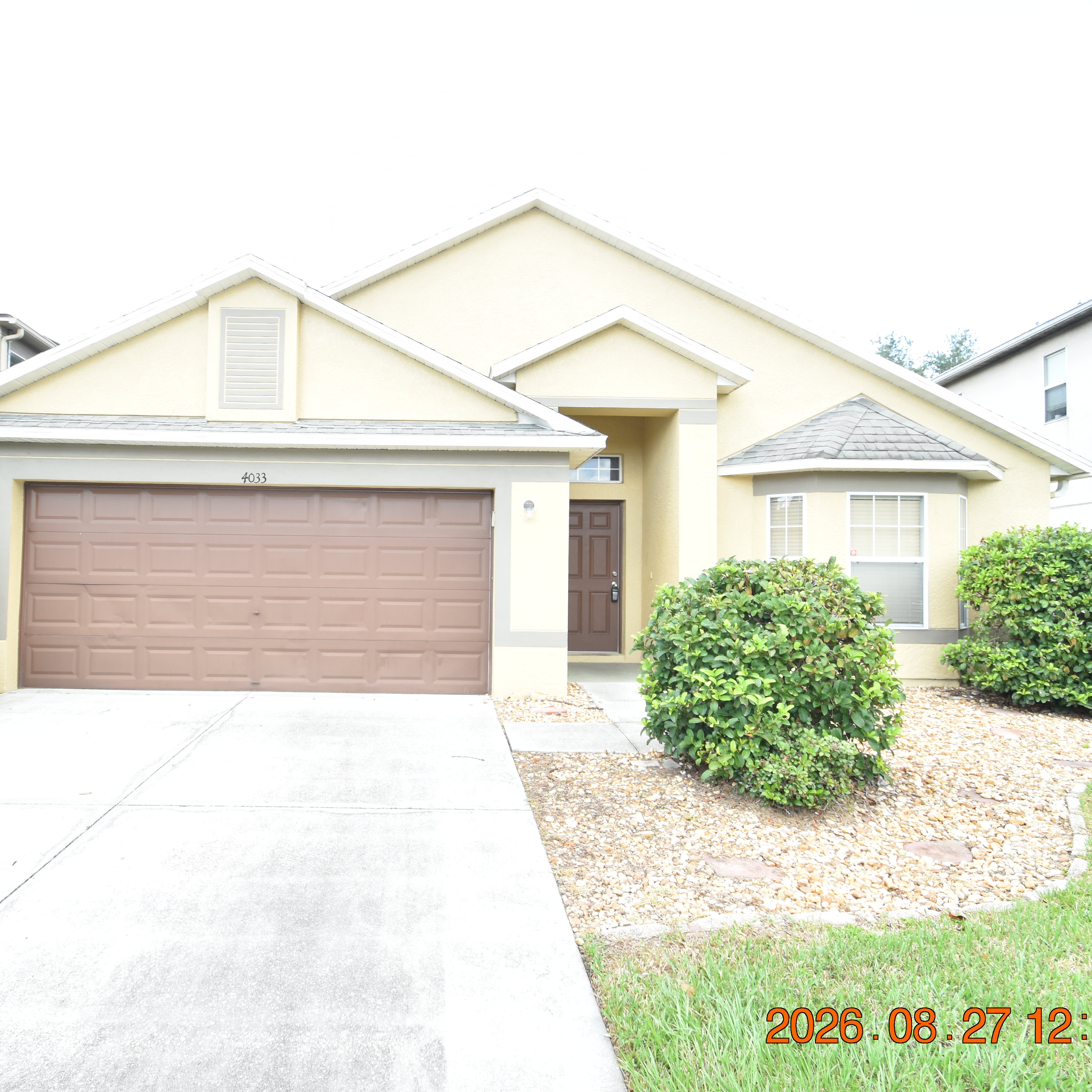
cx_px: 451
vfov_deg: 74.8
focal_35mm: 20
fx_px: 714
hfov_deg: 74.2
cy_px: 541
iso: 400
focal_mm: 10
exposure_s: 1/180
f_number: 6.7
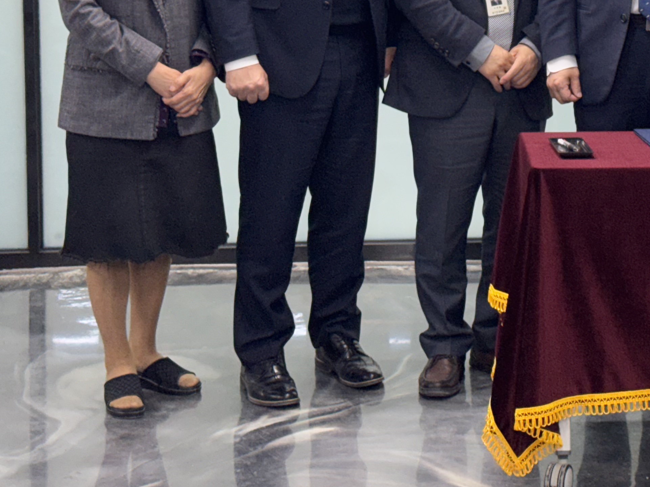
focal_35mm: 101
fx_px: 1897
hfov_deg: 19.0
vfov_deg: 14.4
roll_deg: +0.3
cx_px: 613
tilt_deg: -5.0
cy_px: -3
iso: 125
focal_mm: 6.76
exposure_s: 1/120
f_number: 1.78
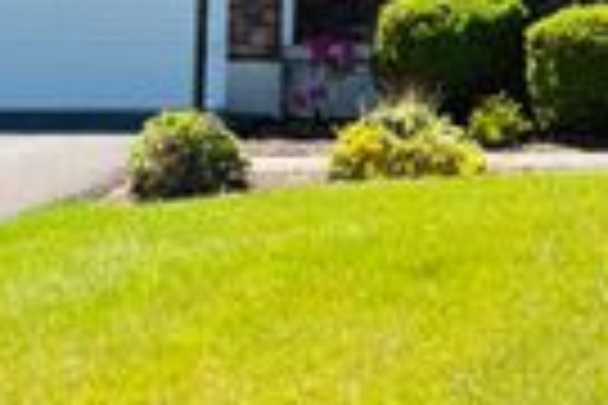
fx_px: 1689
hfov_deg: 19.0
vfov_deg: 13.2
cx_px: 784
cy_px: -119
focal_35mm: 100
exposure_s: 1/1263
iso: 50
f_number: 1.6
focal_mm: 5.96
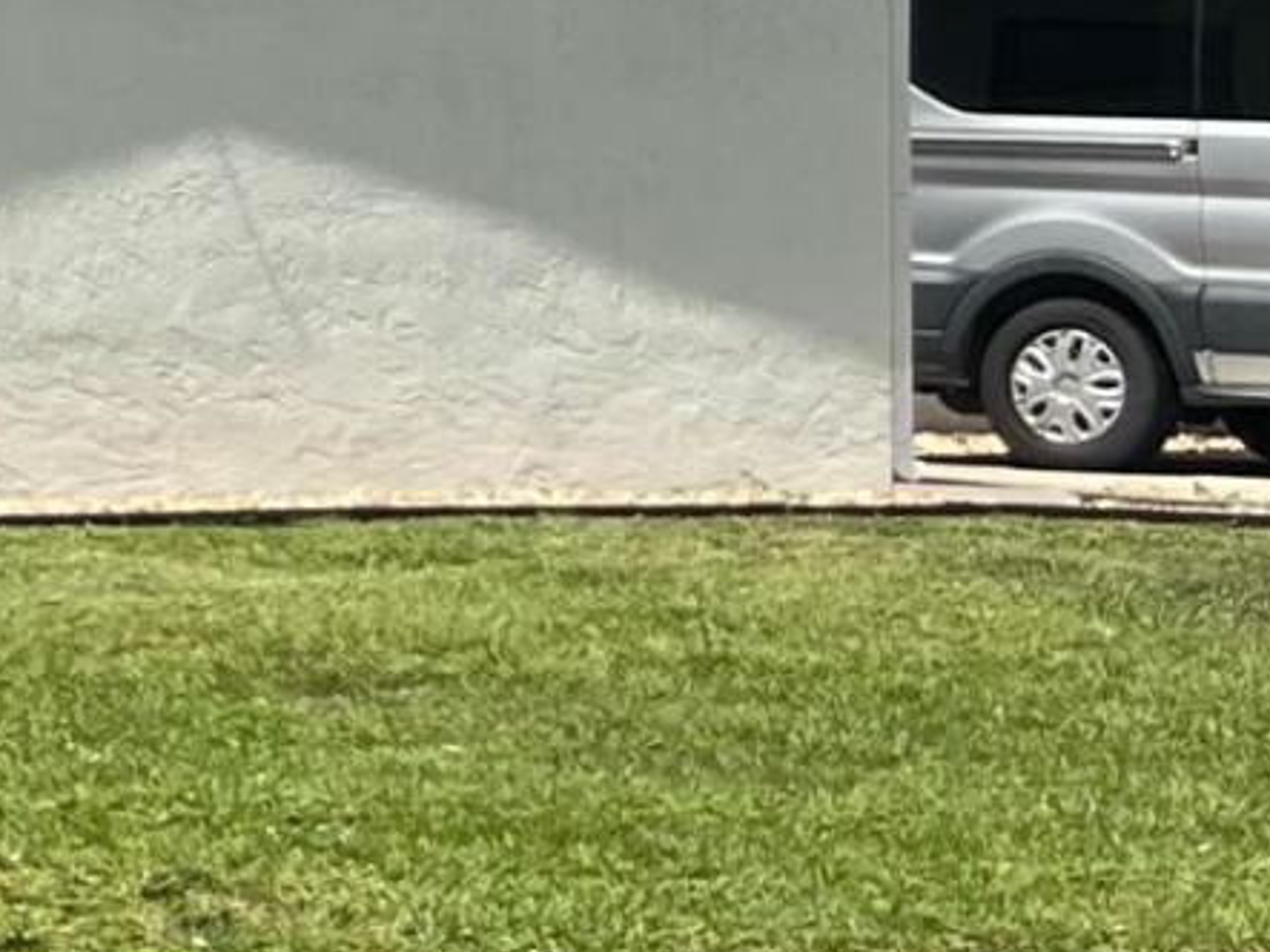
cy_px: -83
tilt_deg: +2.2
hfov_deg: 9.8
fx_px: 6199
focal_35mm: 169
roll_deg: -0.5
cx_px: -2127
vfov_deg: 8.7
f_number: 1.5
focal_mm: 5.7
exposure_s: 1/5882
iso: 50
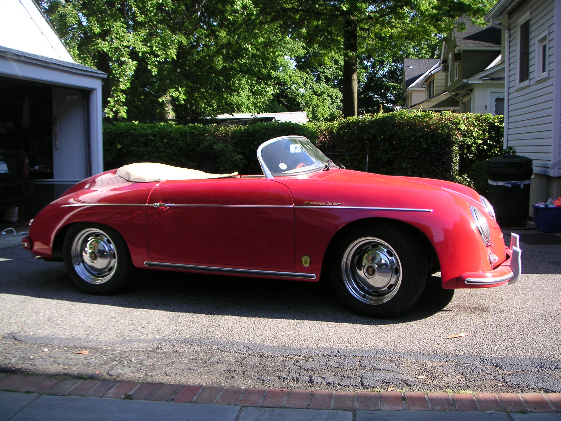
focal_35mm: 37
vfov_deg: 38.7
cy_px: 210
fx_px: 600
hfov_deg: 50.1
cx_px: 280
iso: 50
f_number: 2.8
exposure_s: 1/180
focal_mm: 5.7
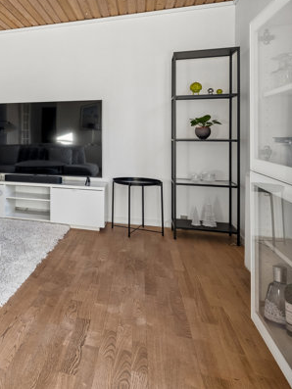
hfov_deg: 38.2
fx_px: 348
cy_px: 129
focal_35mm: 31
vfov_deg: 57.0
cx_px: -25
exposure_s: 1/30
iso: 400
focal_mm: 16
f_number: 6.3
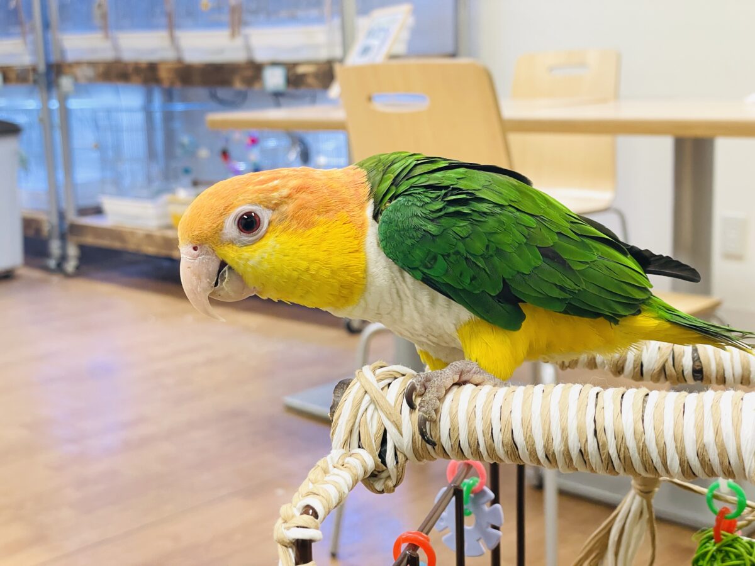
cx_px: 378
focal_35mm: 52
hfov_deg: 36.8
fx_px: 1134
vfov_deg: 28.0
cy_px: 283
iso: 160
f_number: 2
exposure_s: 1/99
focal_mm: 6
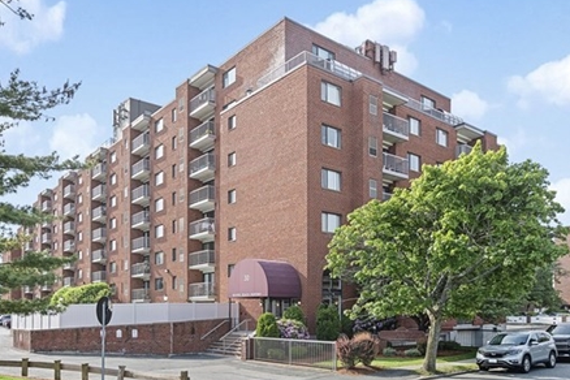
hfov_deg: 65.3
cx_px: 254
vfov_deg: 46.4
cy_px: 192
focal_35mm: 28
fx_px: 443
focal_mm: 16
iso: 200
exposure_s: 1/3200
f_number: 4
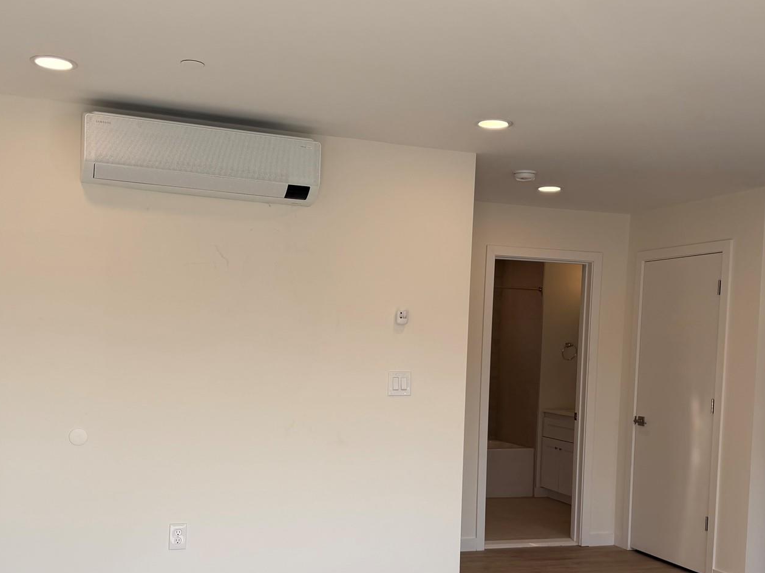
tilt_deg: -2.9
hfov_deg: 47.8
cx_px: 366
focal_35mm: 39
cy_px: 383
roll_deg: -1.7
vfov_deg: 36.4
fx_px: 862
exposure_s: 1/735
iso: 100
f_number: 1.78
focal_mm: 6.76
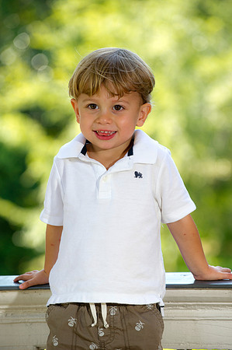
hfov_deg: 8.1
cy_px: 175
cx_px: 116
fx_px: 1647
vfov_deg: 12.1
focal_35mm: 170
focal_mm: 170
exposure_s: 1/250
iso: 320
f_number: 4
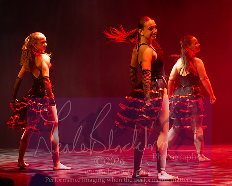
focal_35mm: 129
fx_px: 887
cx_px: 155
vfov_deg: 11.9
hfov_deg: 14.9
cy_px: 85
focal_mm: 103
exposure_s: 1/250
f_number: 3.5
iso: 5000
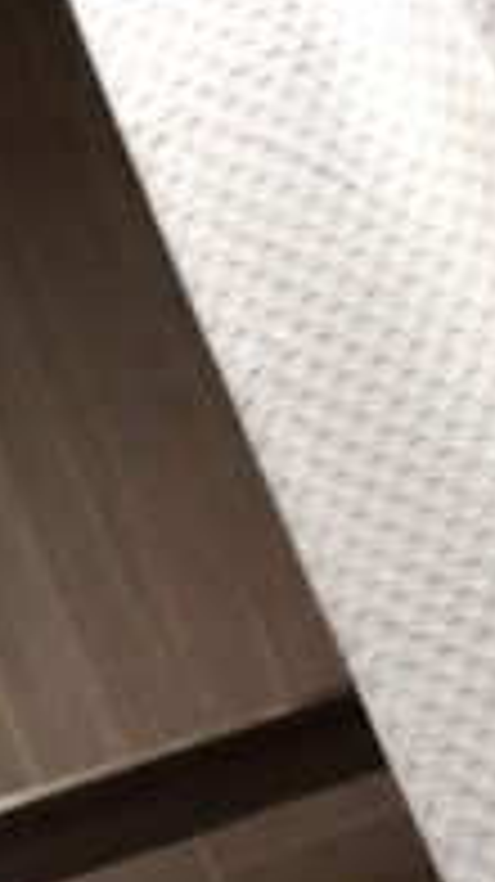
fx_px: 2408
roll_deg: +18.0
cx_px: -166
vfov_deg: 20.3
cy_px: 801
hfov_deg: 11.4
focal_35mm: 103
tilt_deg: +18.9
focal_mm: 4.15
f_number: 2.2
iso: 80
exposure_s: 1/30
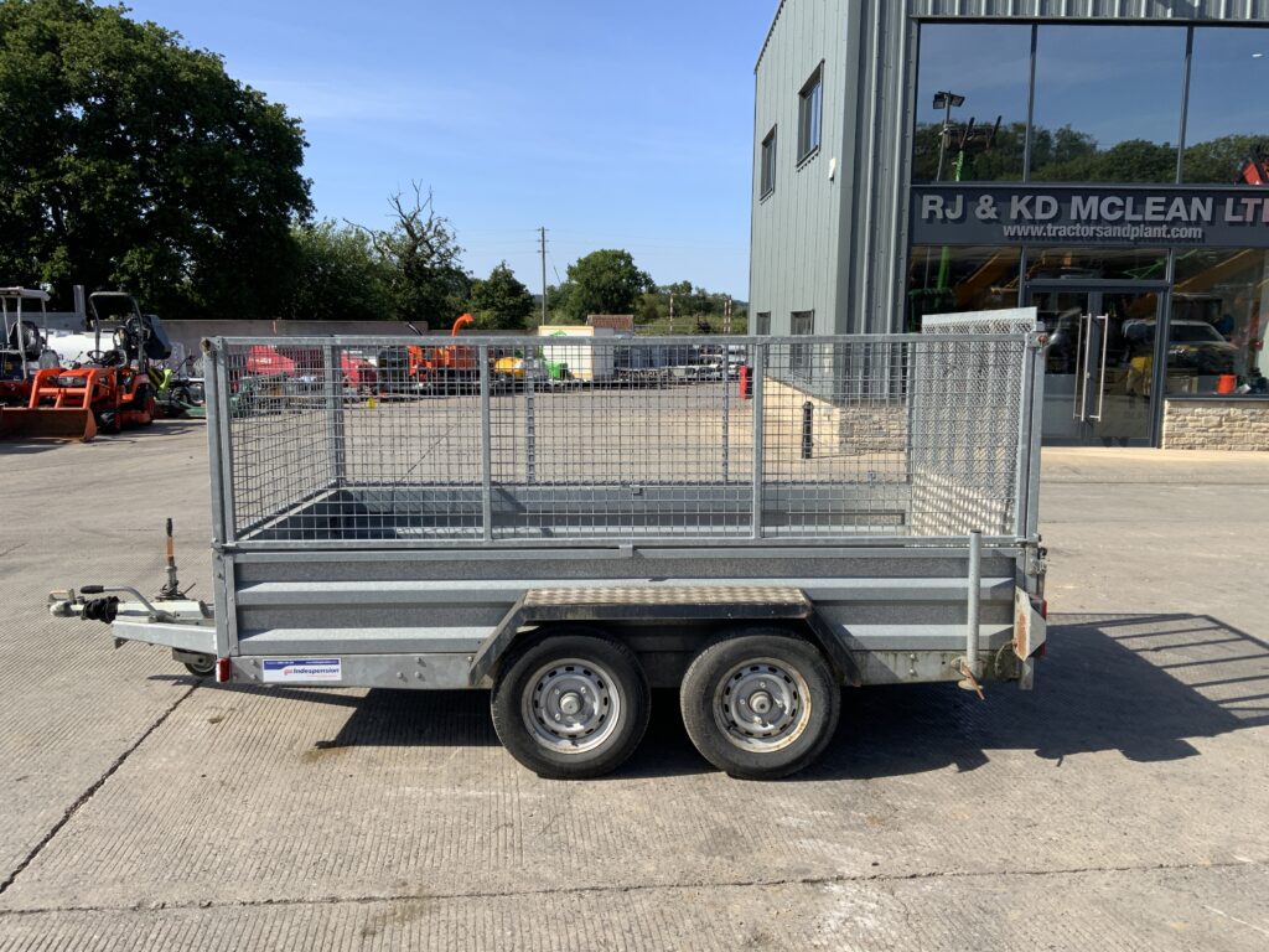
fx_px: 1063
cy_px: 476
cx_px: 634
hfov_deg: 61.7
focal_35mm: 29
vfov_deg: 48.2
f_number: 1.8
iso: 16
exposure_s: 1/1490
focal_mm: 3
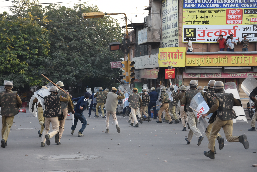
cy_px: 86
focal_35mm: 93
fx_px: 664
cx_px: 128
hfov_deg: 21.9
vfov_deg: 14.7
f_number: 5.3
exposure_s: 1/250
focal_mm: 62
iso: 800
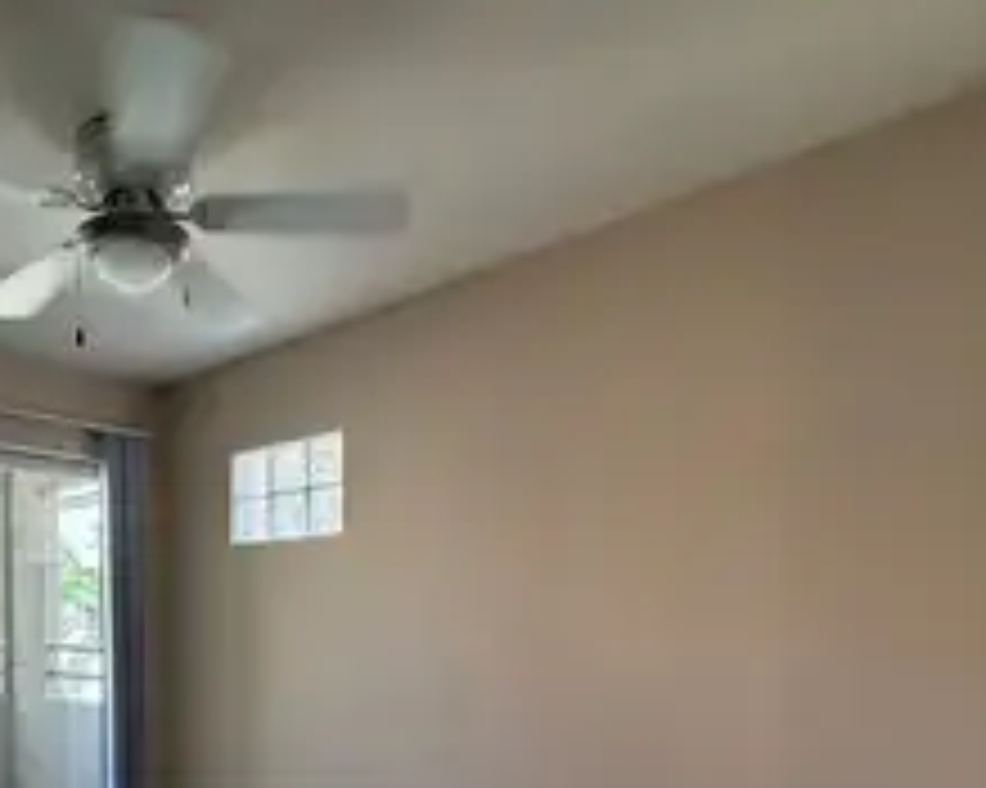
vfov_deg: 53.6
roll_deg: -0.3
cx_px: 207
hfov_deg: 62.7
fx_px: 729
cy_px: 612
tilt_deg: -0.7
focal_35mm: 25
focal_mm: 2.22
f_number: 2.2
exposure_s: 1/120
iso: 200
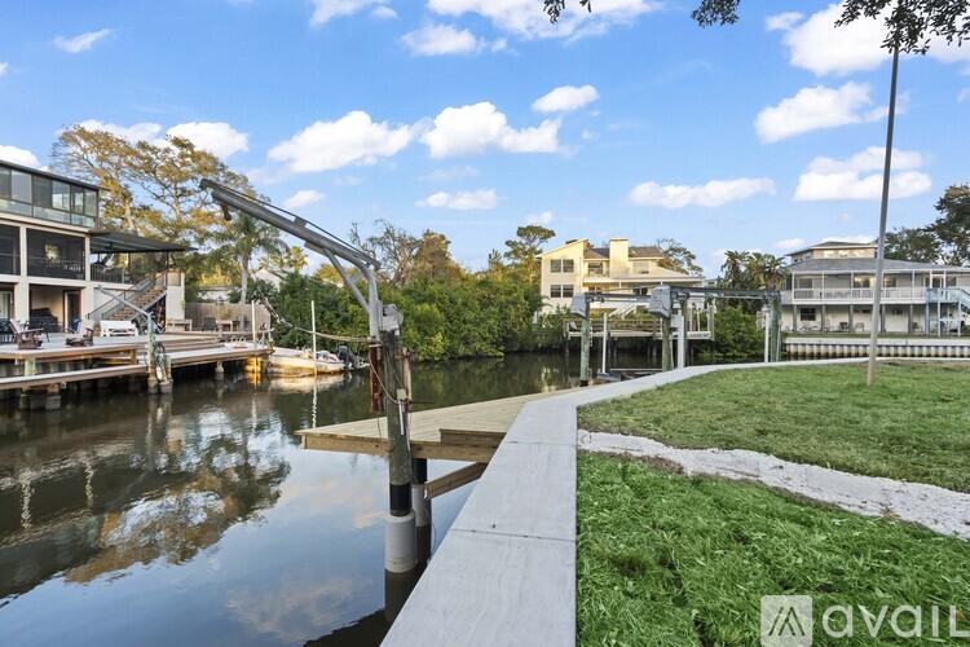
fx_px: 431
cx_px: 485
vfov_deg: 73.7
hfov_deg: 96.7
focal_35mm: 16
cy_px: 324
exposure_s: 1/25
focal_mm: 16
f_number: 9
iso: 250
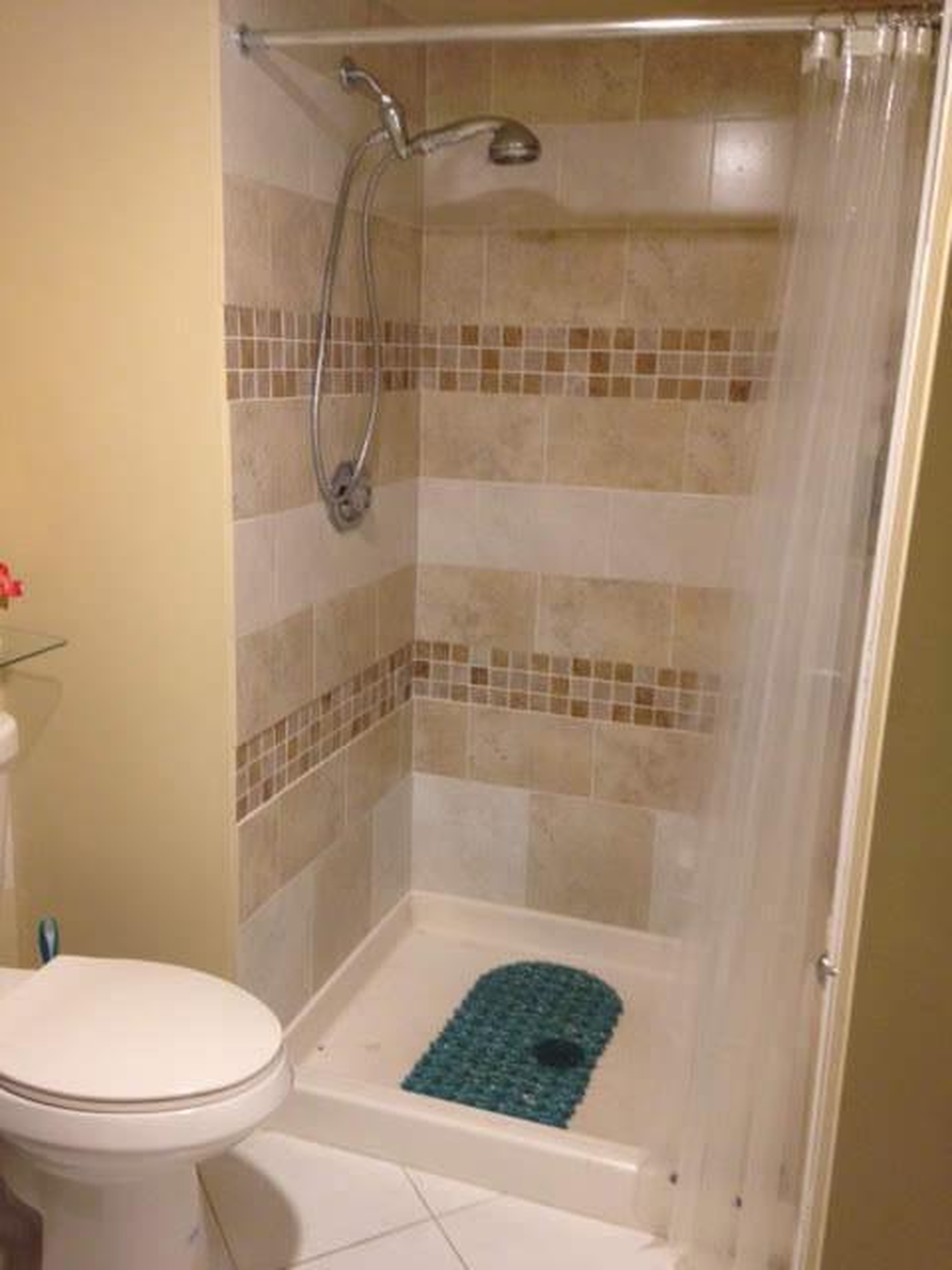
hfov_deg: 42.9
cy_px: 635
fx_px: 1210
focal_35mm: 33
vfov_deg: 55.4
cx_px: 476
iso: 100
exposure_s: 1/20
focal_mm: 4.12
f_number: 2.4
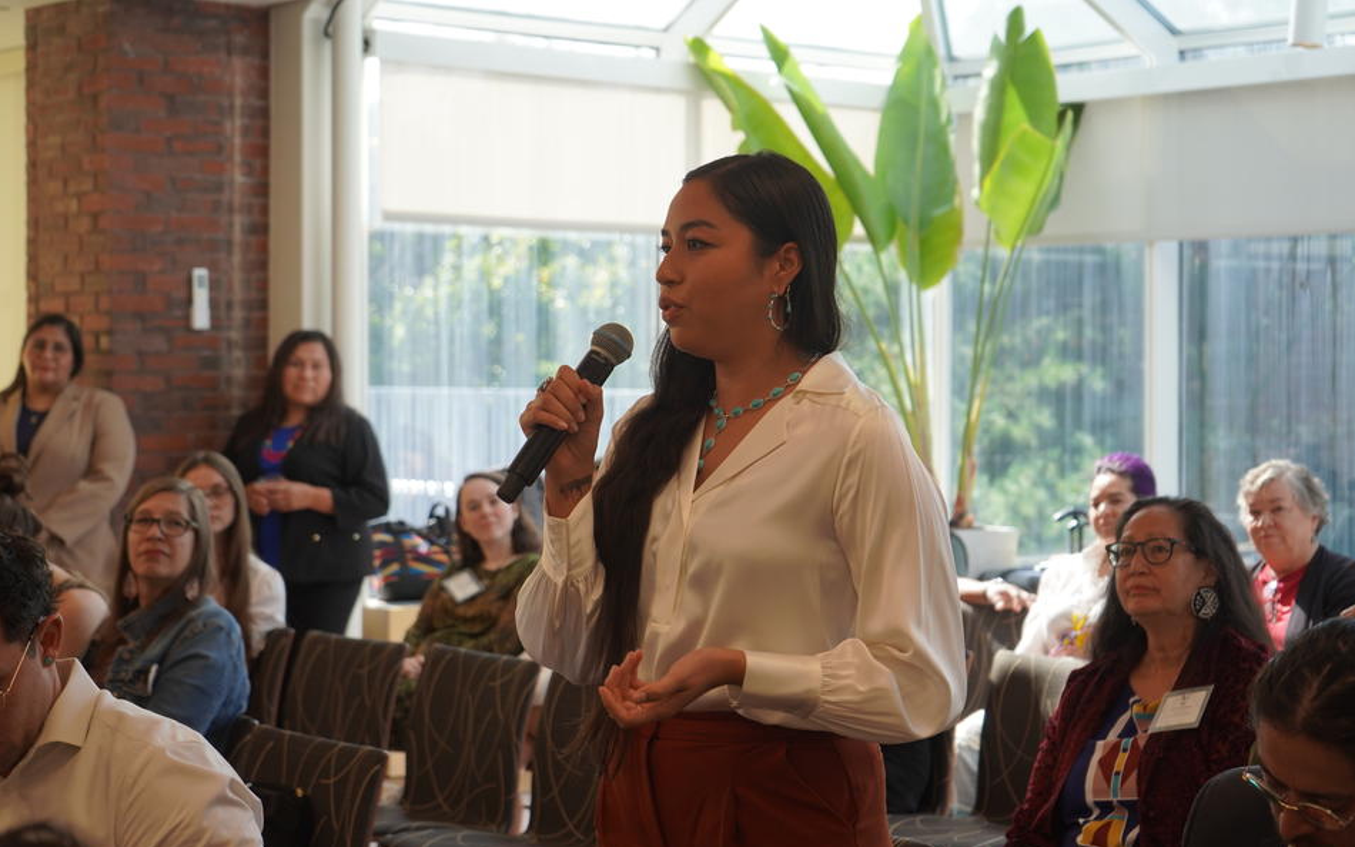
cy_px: 433
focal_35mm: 69
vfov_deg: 18.9
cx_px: 683
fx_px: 2548
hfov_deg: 29.8
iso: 400
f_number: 5.6
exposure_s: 1/160
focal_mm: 67
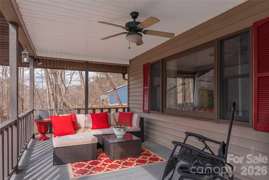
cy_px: 90
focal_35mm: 23
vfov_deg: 55.1
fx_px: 172
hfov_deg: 76.1
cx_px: 134
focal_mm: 23
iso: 320
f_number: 7.1
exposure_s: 1/800
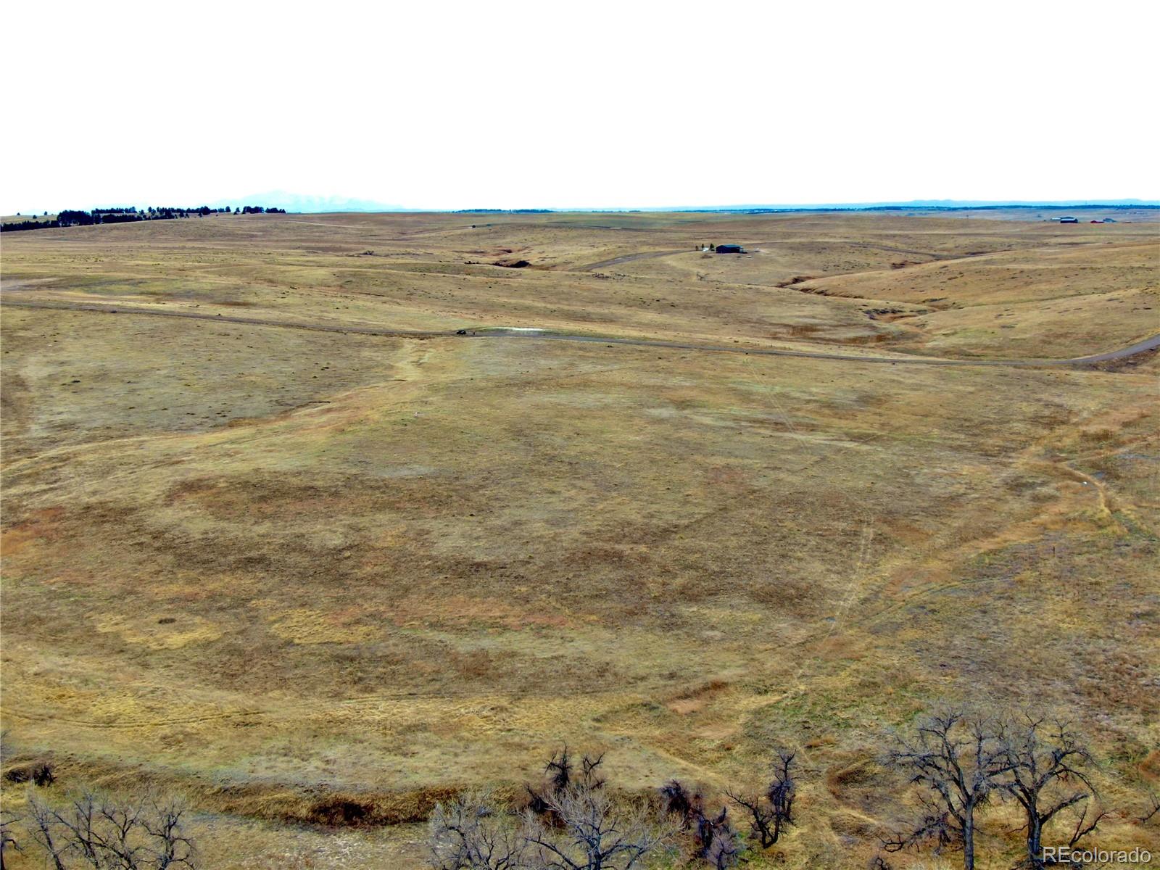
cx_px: 580
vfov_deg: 32.2
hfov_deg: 42.1
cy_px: 435
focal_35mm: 45
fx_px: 1508
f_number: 3.7
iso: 100
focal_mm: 7.88
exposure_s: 1/160
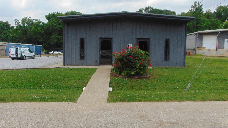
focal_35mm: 28
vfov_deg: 41.5
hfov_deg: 67.9
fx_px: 169
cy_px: 68
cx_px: 111
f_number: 7.7
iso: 80
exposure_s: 1/200
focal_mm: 4.5
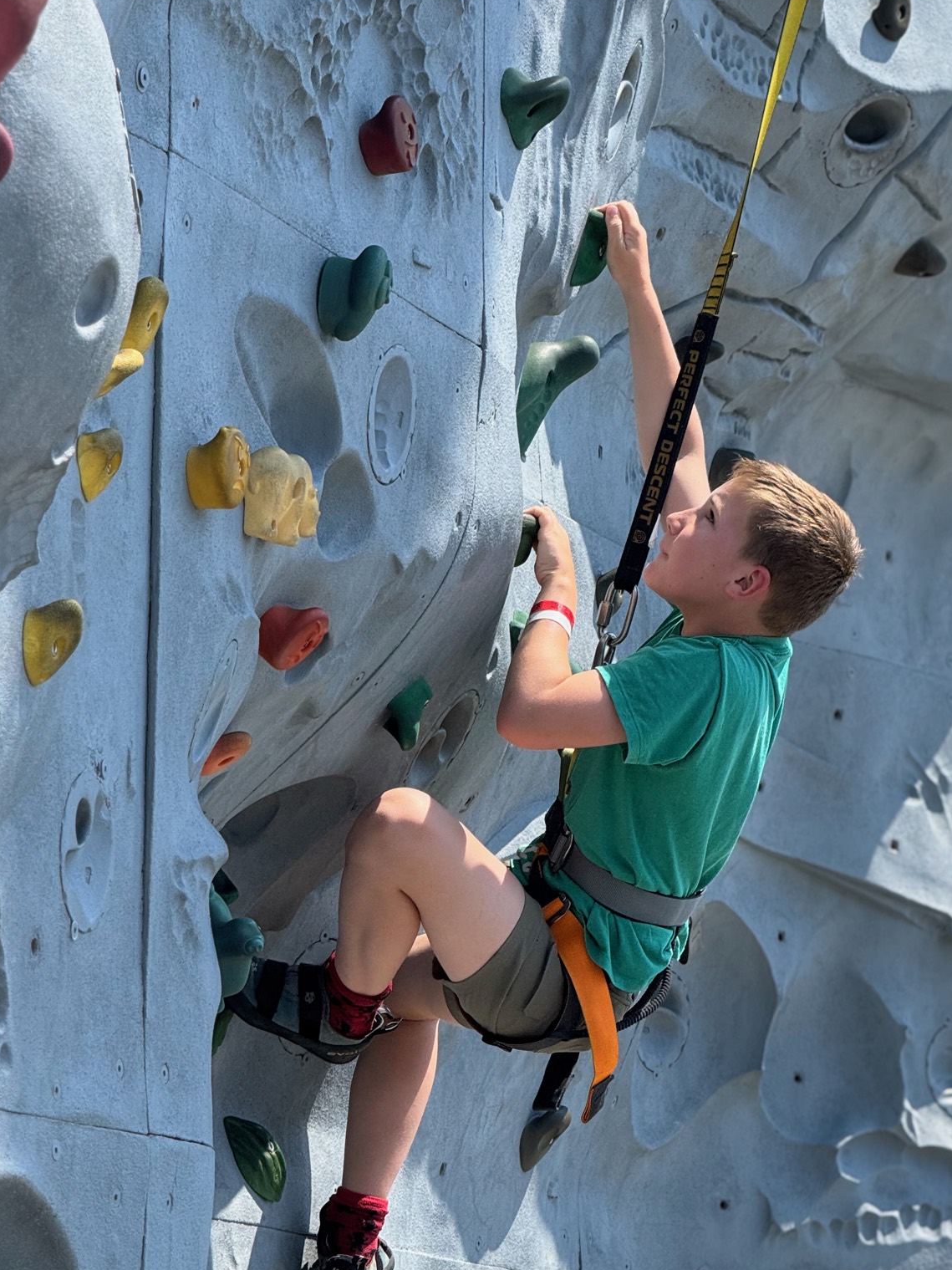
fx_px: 5795
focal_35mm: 158
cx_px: 557
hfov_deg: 9.4
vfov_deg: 12.5
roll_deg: -0.3
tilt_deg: +7.1
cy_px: 757
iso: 50
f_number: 2.8
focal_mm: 15.66
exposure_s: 1/1114
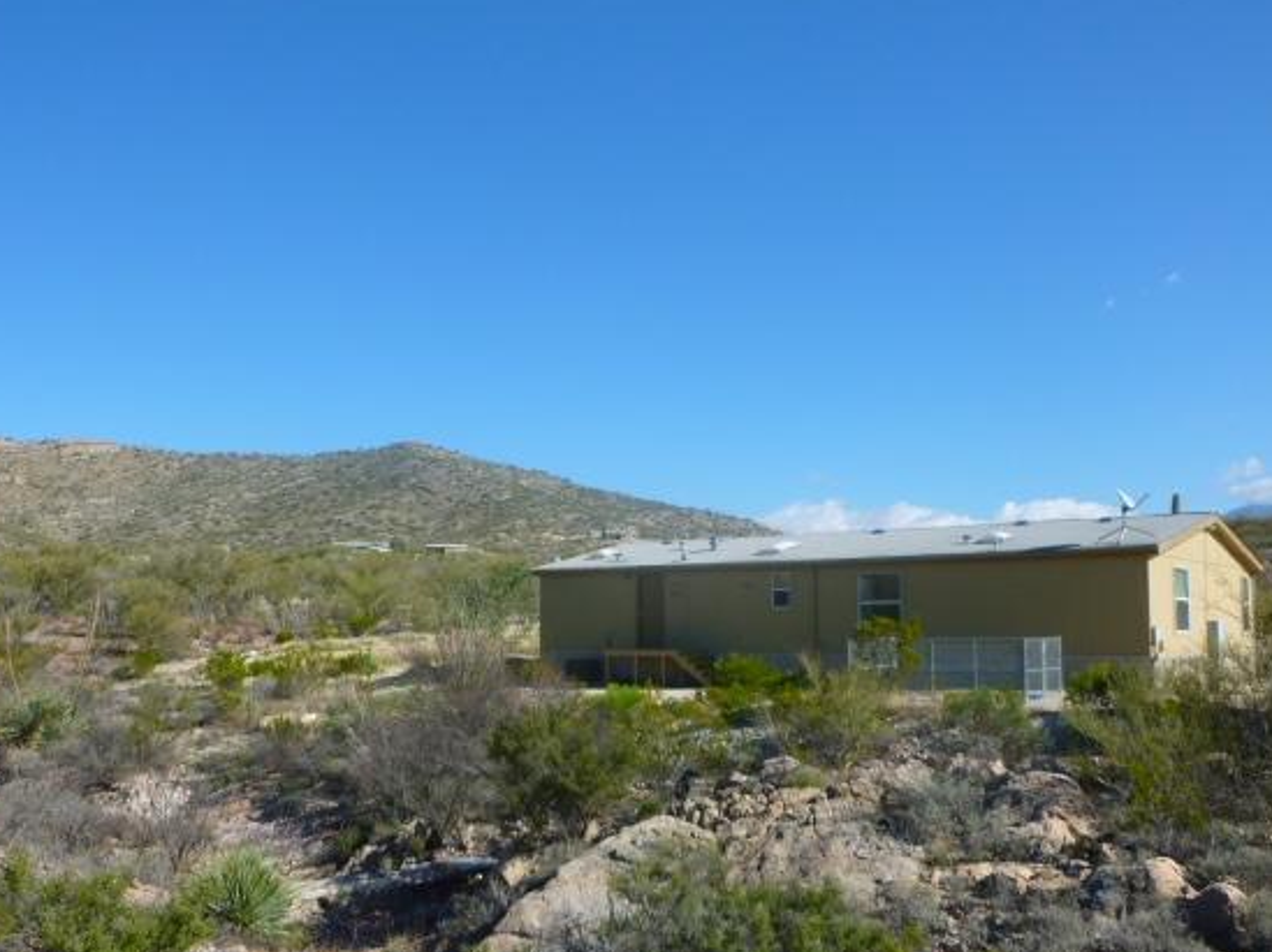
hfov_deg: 52.6
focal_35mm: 35
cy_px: 542
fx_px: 1285
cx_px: 598
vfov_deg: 40.6
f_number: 3.4
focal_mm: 5.4
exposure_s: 1/800
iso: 100
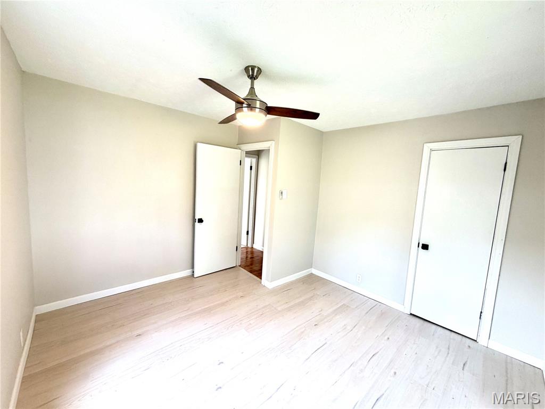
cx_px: 272
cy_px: 204
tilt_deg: -5.1
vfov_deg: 85.7
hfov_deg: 102.1
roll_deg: -2.9
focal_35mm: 14
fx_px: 220
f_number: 2.2
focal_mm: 2.22
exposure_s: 1/60
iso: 200
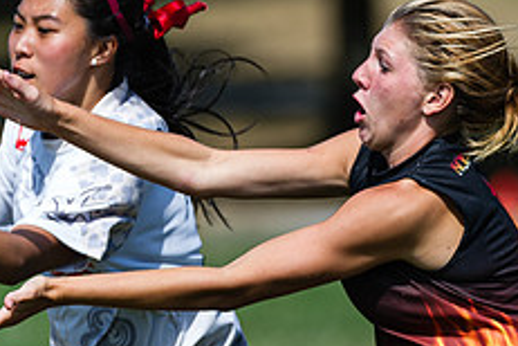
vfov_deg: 1.3
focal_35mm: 1045
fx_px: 15035
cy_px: 298
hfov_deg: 2.0
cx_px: 270
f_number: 4
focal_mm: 340
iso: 400
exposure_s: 1/2500
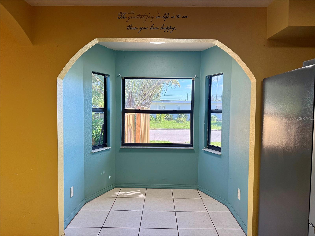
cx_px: 158
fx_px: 218
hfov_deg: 71.6
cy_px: 118
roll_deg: -0.8
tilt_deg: -2.2
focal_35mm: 24
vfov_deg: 56.8
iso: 100
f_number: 1.78
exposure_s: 1/318
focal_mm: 6.76
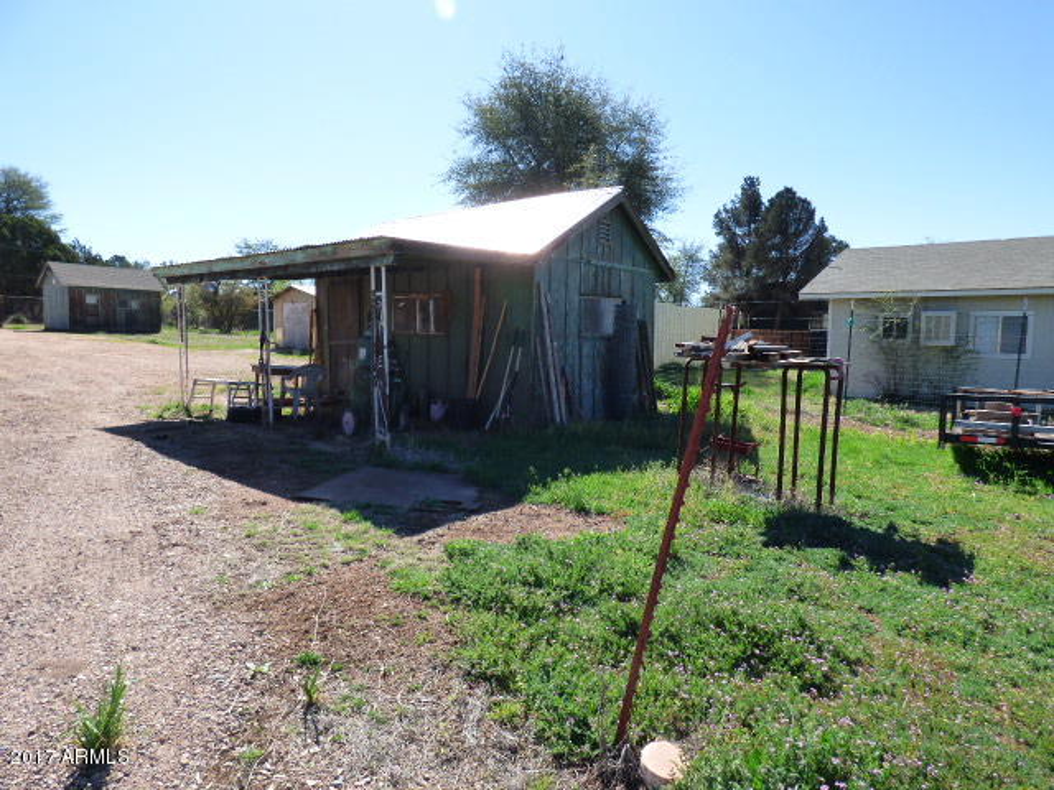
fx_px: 609
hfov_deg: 81.7
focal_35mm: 20
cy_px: 395
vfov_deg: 66.0
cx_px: 527
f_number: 2.8
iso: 160
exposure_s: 1/1300
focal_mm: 3.58
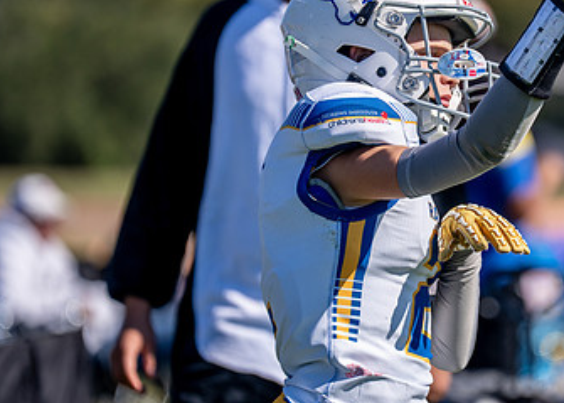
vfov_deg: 3.6
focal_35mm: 398
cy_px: 184
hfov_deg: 5.1
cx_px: 444
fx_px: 6373
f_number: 2.8
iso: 100
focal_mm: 200
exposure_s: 1/3200
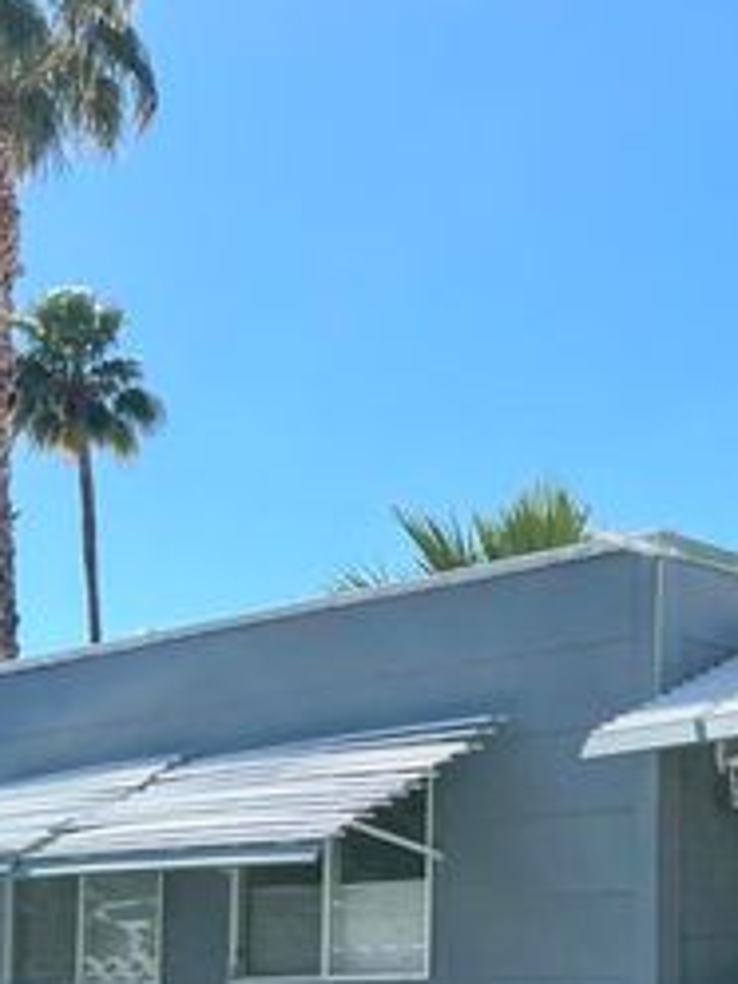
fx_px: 1990
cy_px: 966
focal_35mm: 70
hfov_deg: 19.3
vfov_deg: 26.4
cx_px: 976
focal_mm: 5.7
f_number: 1.5
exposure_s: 1/3831
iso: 50
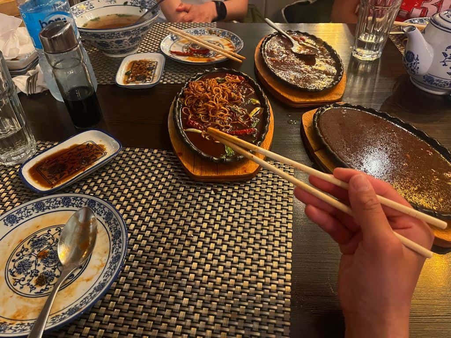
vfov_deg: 53.1
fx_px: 339
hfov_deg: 67.3
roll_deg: +0.7
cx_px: 226
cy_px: 169
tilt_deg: -44.0
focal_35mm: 26
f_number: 1.6
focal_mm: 5.1
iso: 500
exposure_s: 1/25
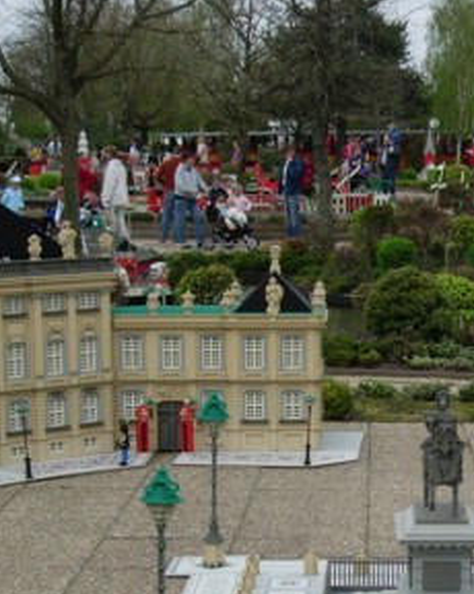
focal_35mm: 103
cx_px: 427
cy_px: 565
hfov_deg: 14.8
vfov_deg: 18.3
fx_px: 1808
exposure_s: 1/1024
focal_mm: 7.8
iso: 64
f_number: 2.8
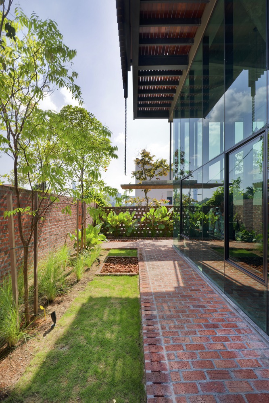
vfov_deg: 100.4
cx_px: 134
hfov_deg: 77.3
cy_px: 202
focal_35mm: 15
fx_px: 168
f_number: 11
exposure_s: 1/25
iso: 125
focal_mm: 10
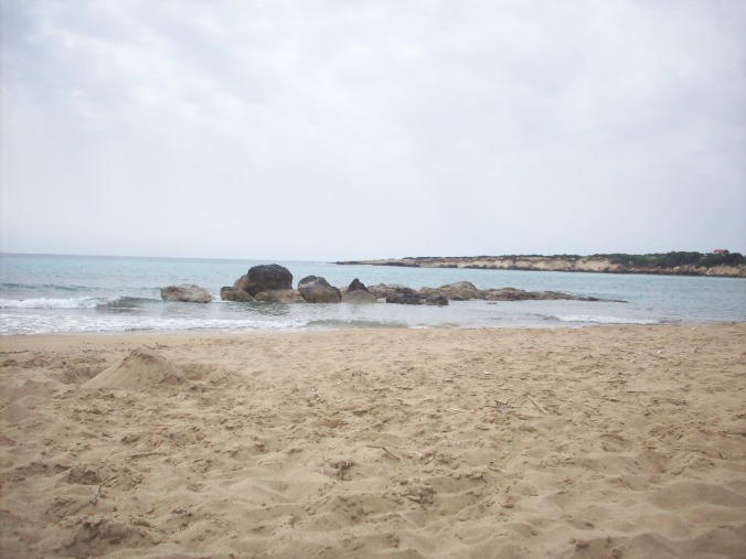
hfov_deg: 50.1
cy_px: 280
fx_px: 797
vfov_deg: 38.7
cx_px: 373
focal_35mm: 37
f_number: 5.6
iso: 80
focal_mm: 6.2
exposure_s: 1/333
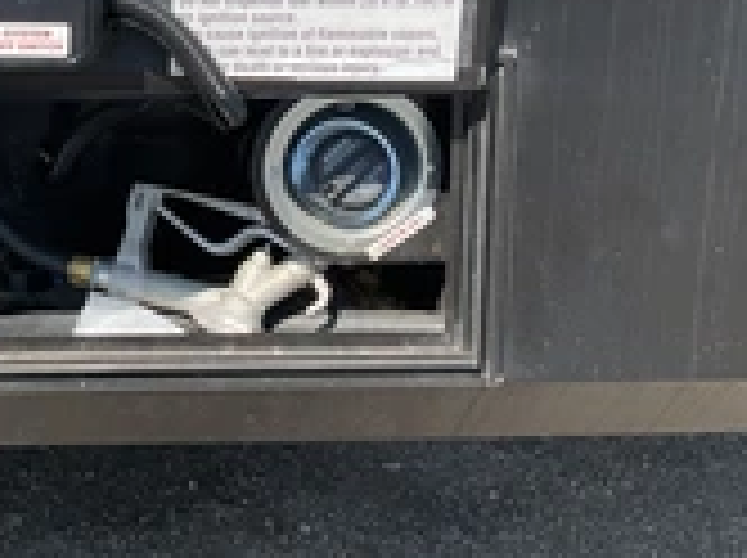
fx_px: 1508
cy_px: 68
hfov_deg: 26.7
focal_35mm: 70
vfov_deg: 20.6
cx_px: 45
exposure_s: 1/912
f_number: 1.8
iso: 25
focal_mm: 3
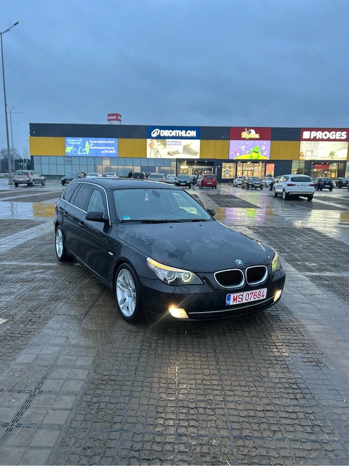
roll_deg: -1.5
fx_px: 350
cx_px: 174
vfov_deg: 67.3
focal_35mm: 26
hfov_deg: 53.1
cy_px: 233
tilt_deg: -10.1
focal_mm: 5.7
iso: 200
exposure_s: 1/53
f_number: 1.5
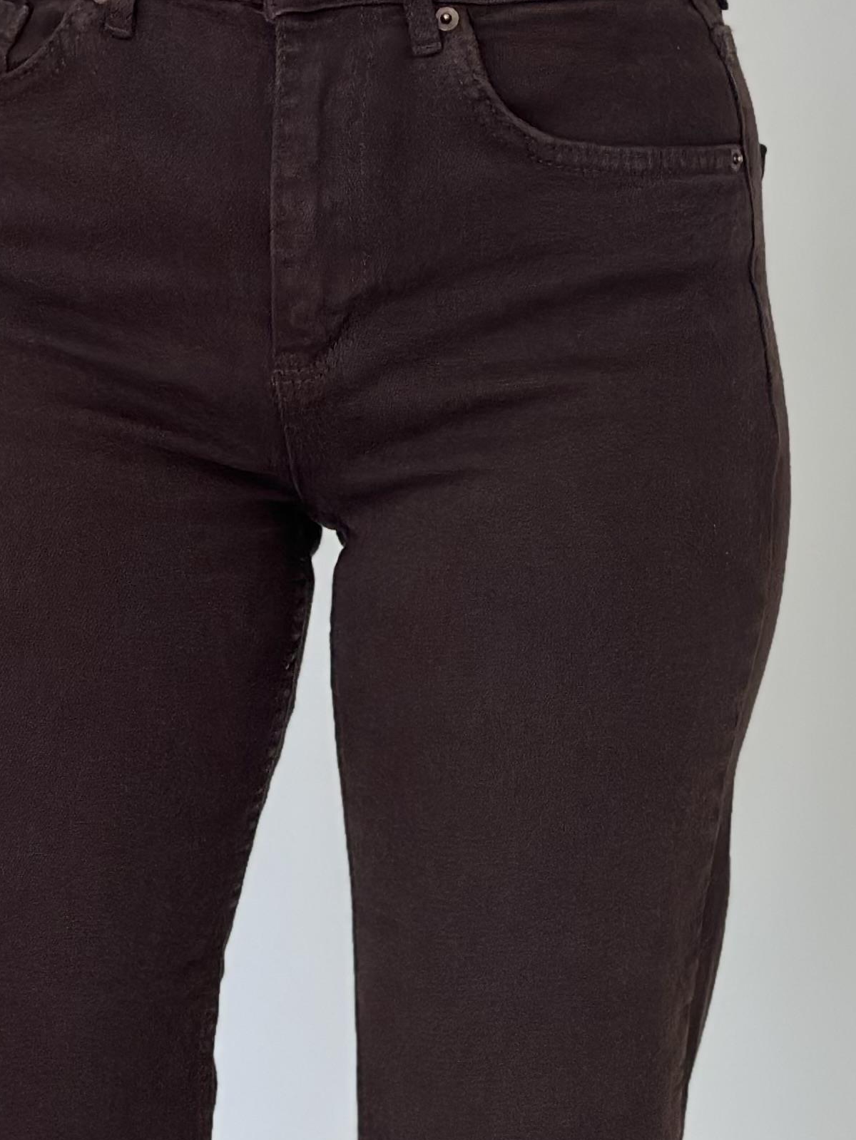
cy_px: 1161
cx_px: 309
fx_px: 3988
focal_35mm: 121
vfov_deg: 15.9
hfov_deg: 12.2
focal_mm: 6.86
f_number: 1.78
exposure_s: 1/234
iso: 80
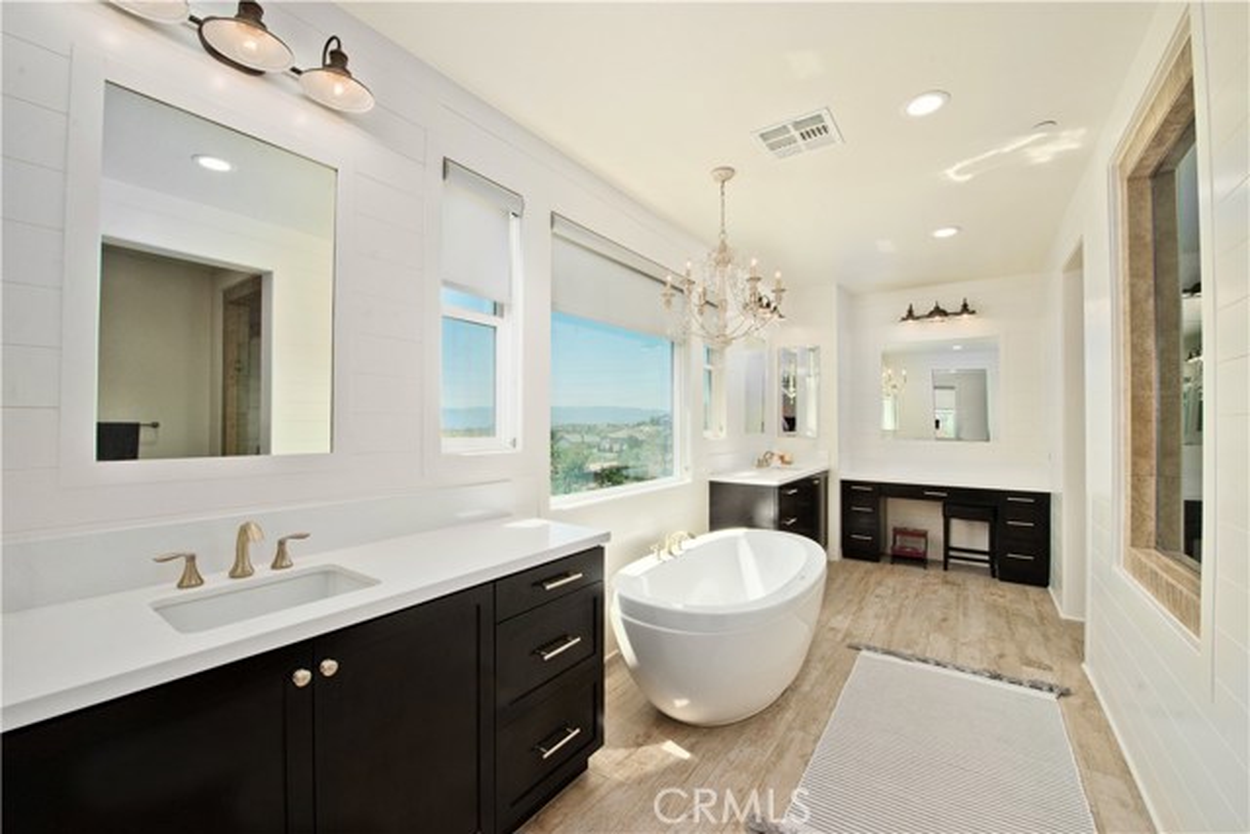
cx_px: 625
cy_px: 417
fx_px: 486
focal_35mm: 14
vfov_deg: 81.2
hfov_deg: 104.2
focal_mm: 14
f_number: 16
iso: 400
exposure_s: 1/200
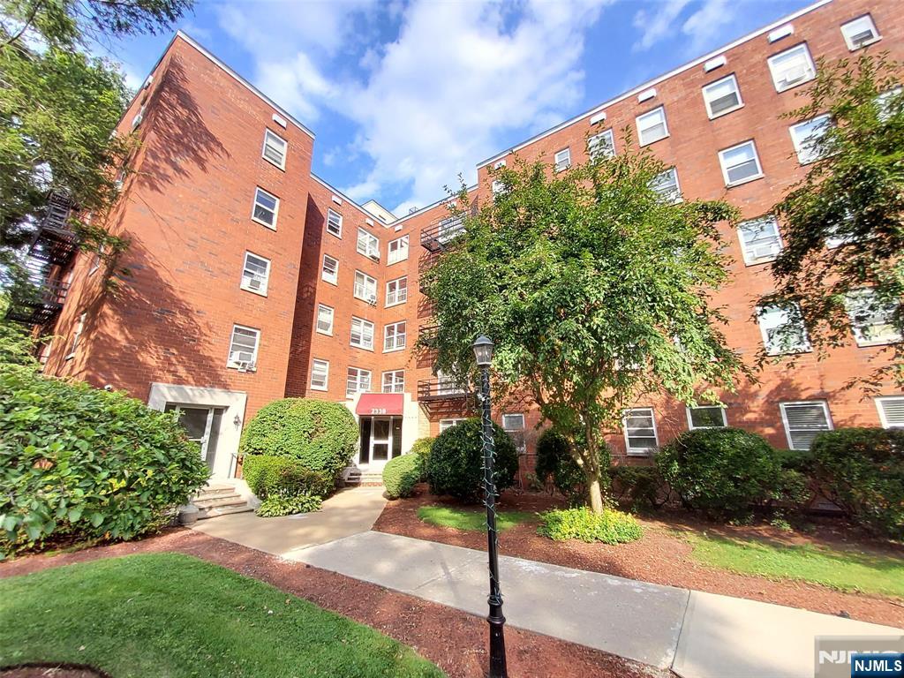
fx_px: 339
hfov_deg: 106.2
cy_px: 339
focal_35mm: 13
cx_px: 452
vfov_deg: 89.9
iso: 50
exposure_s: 1/320
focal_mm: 1.13
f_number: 2.2
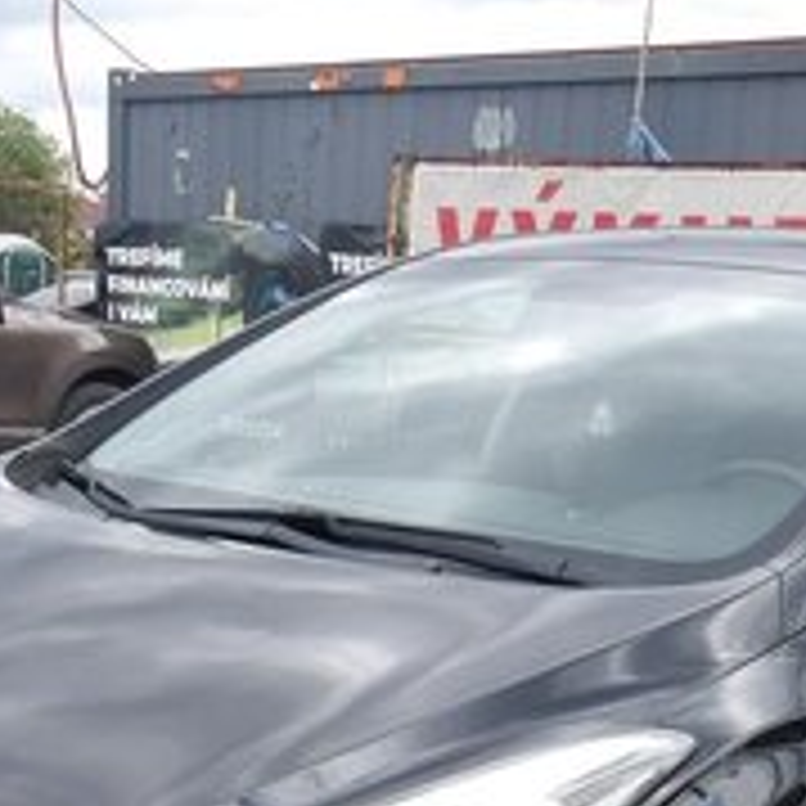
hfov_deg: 26.4
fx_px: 1712
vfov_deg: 25.2
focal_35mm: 65
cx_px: 477
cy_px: 806
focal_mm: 4.9
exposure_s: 1/418
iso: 100
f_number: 3
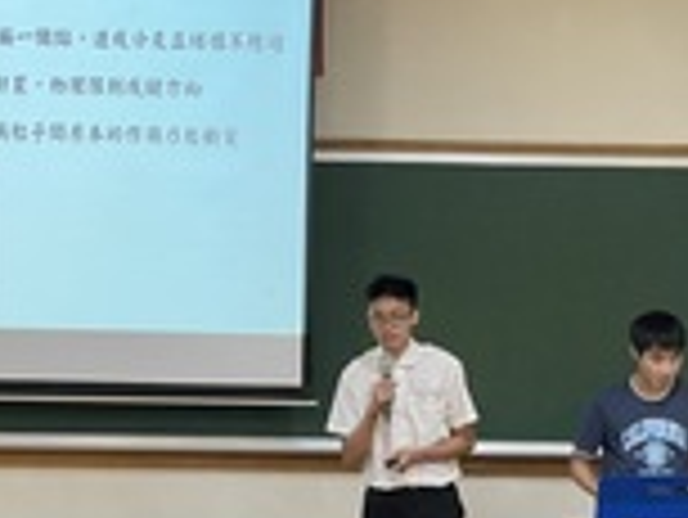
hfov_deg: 14.5
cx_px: 238
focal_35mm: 136
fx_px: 2705
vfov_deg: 10.9
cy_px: 342
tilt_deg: -7.1
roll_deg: -1.0
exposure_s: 1/60
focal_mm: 6
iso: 200
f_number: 2
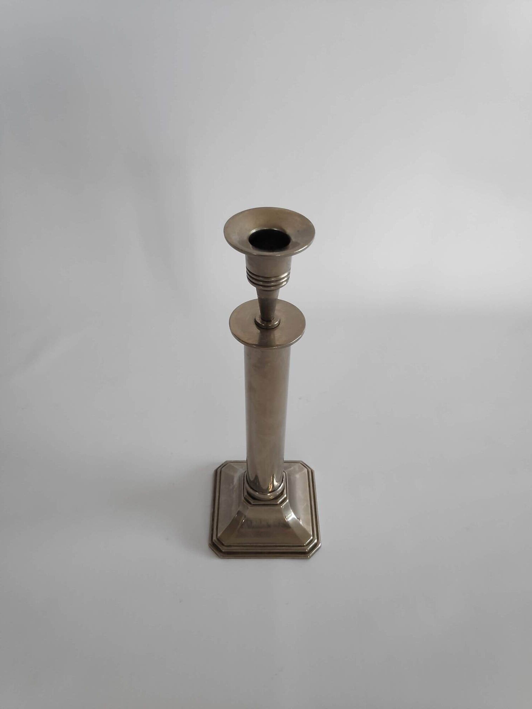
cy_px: 354
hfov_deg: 66.0
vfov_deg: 81.7
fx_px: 410
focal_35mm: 20
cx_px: 266
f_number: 1.9
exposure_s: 1/100
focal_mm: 3.94
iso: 320
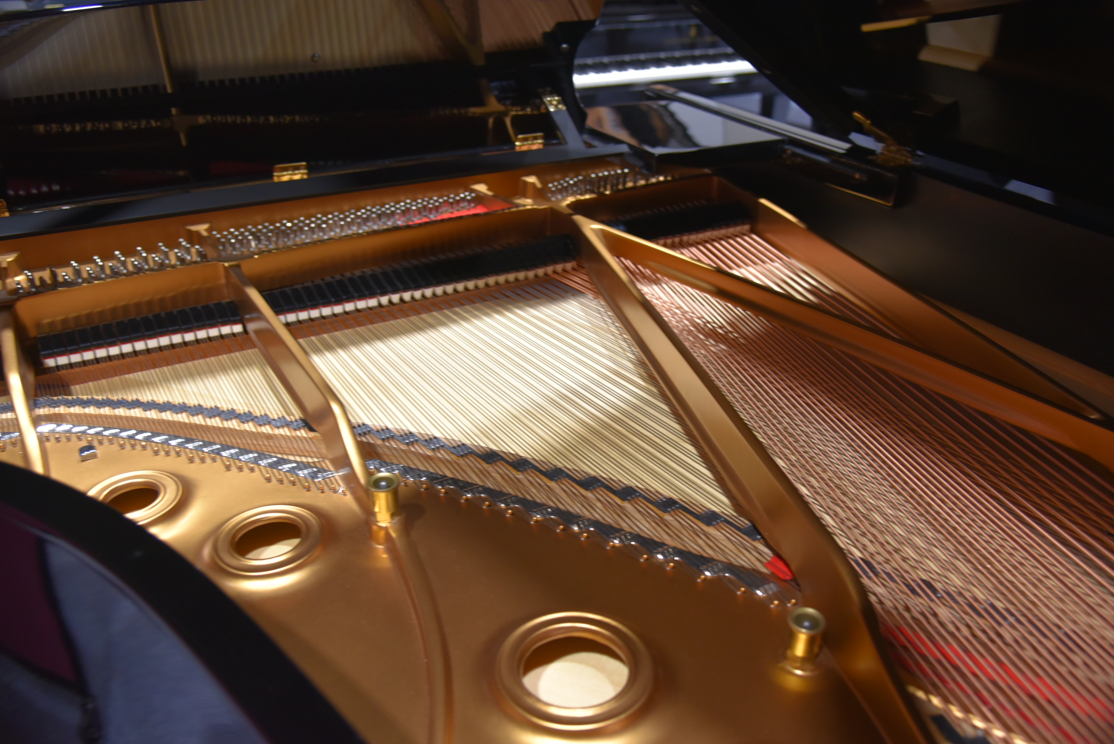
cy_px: 372
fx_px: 960
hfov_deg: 60.3
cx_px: 557
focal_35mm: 31
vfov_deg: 42.4
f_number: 4
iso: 1400
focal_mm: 31
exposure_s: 1/60
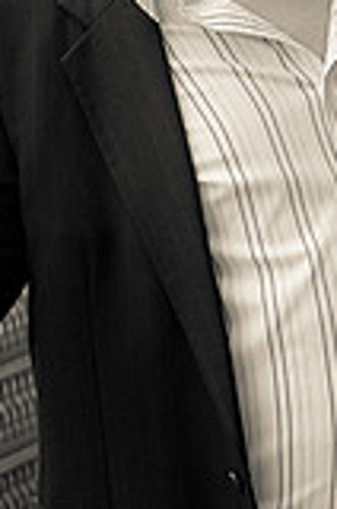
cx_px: 300
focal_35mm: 141
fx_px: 1988
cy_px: -64
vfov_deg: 14.2
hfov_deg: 9.6
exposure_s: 1/200
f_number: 7.1
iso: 800
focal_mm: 50
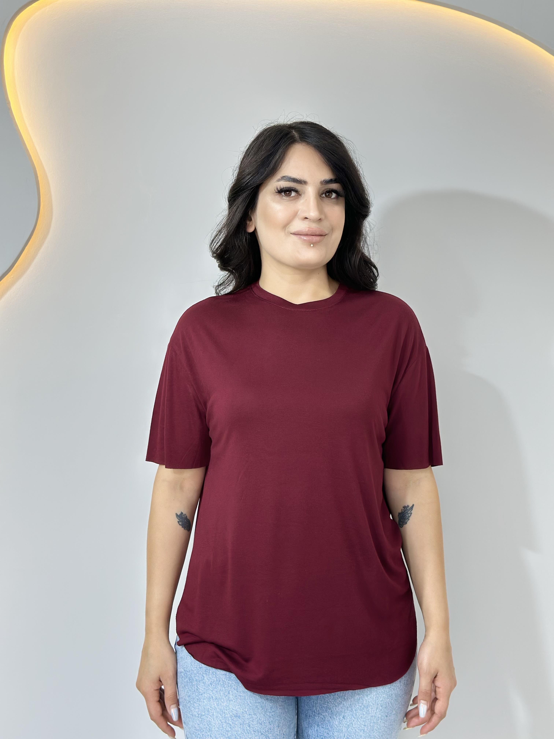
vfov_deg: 39.7
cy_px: 370
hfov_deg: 30.3
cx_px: 277
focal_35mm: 48
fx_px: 1024
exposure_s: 1/110
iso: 64
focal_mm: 6.86
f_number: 1.78
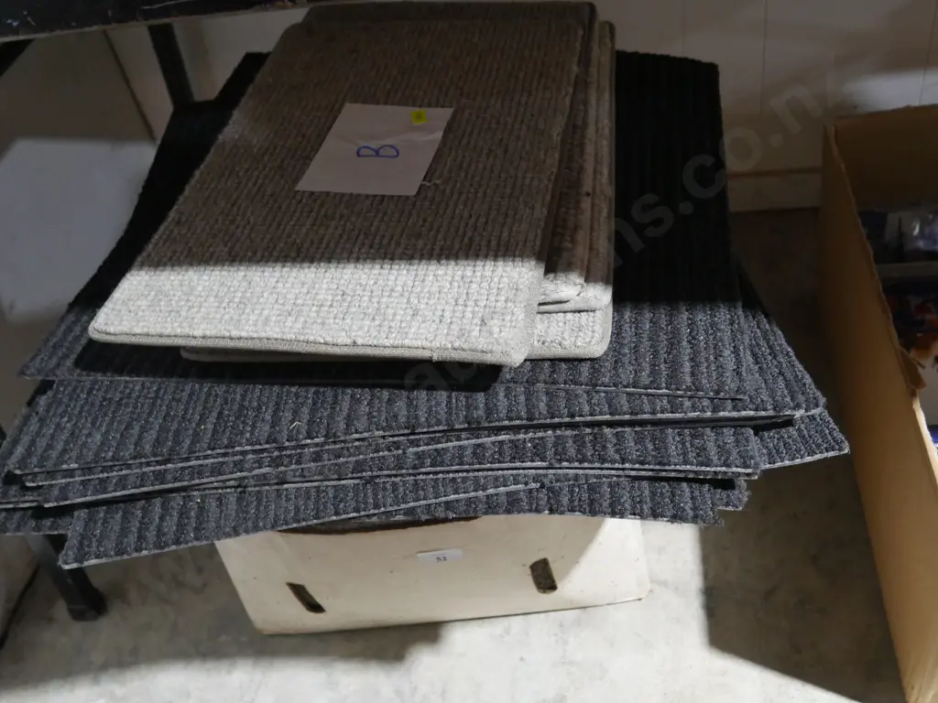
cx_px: 469
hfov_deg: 54.0
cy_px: 352
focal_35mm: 34
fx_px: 921
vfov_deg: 41.8
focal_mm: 17
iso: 2000
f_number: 4
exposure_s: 1/60
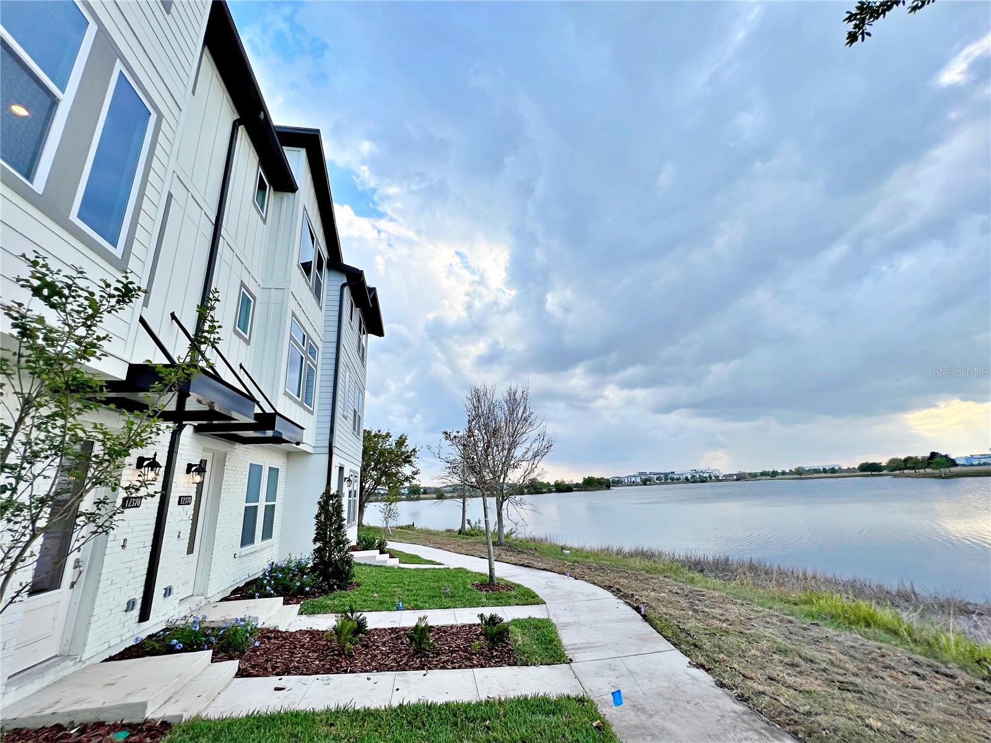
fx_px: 372
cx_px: 496
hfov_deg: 106.2
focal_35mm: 13
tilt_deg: +16.7
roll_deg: +2.4
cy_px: 372
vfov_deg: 89.9
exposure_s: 1/686
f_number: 1.8
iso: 32
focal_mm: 1.57
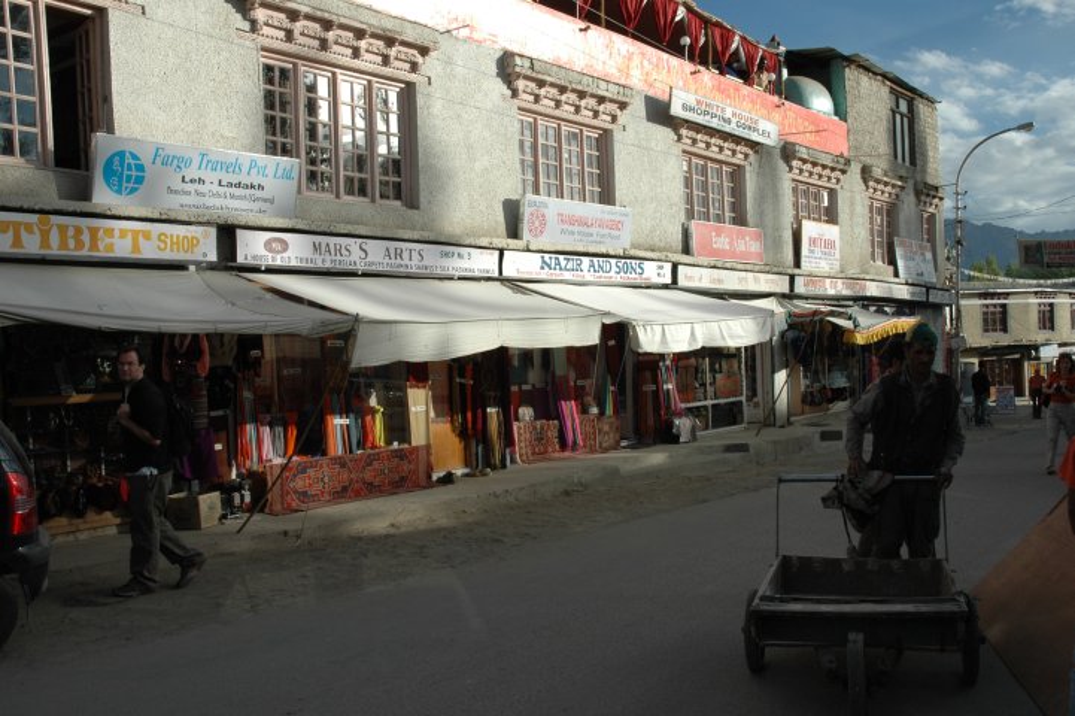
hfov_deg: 53.2
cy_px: 358
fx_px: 1074
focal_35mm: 36
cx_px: 538
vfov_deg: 36.8
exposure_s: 1/200
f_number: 13
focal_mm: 24
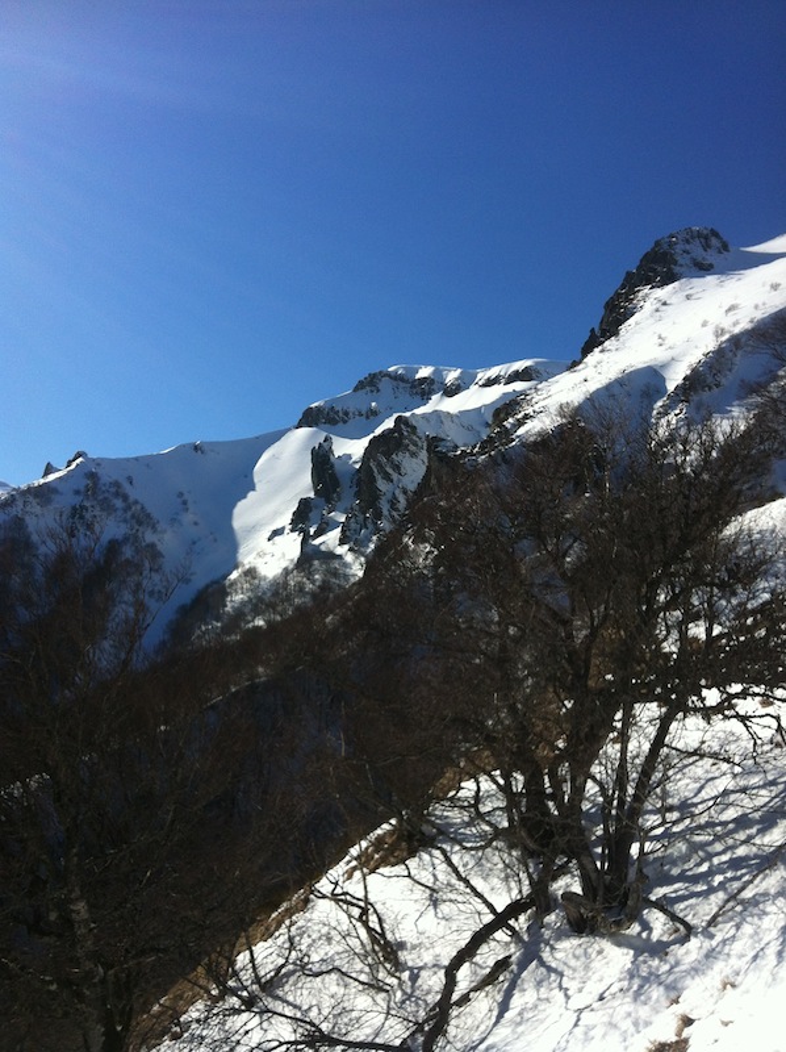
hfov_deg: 40.6
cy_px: 526
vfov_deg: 52.7
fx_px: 1062
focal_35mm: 35
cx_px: 393
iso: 80
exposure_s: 1/2320
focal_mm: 3.85
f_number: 2.8
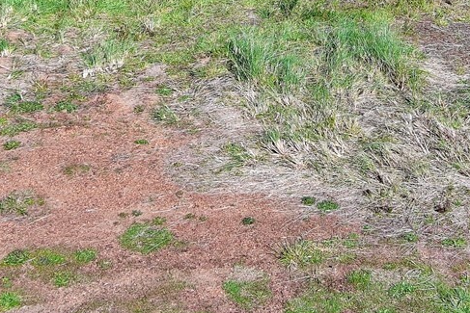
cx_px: 303
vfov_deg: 13.1
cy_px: -105
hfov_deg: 20.2
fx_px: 1319
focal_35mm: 101
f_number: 2.8
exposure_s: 1/965
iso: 100
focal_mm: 10.57
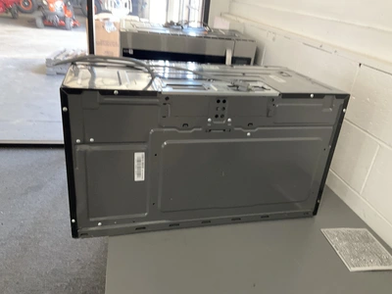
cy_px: 147
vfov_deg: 48.2
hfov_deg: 61.7
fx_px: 328
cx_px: 196
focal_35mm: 29
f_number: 1.8
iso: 250
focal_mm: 3
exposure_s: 1/60
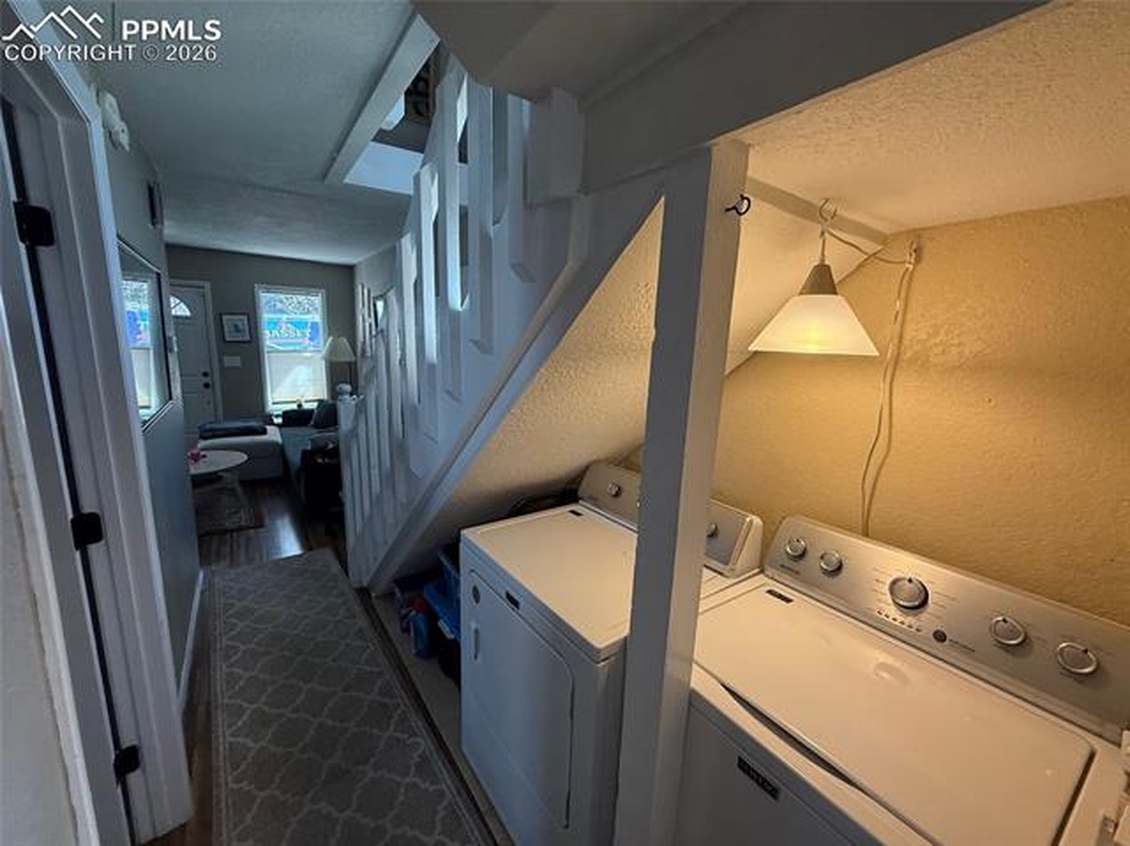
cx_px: 565
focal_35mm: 14
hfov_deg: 102.1
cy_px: 423
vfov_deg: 85.6
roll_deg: -2.1
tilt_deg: -10.1
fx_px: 457
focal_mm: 2.22
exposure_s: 1/120
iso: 200
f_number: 2.2
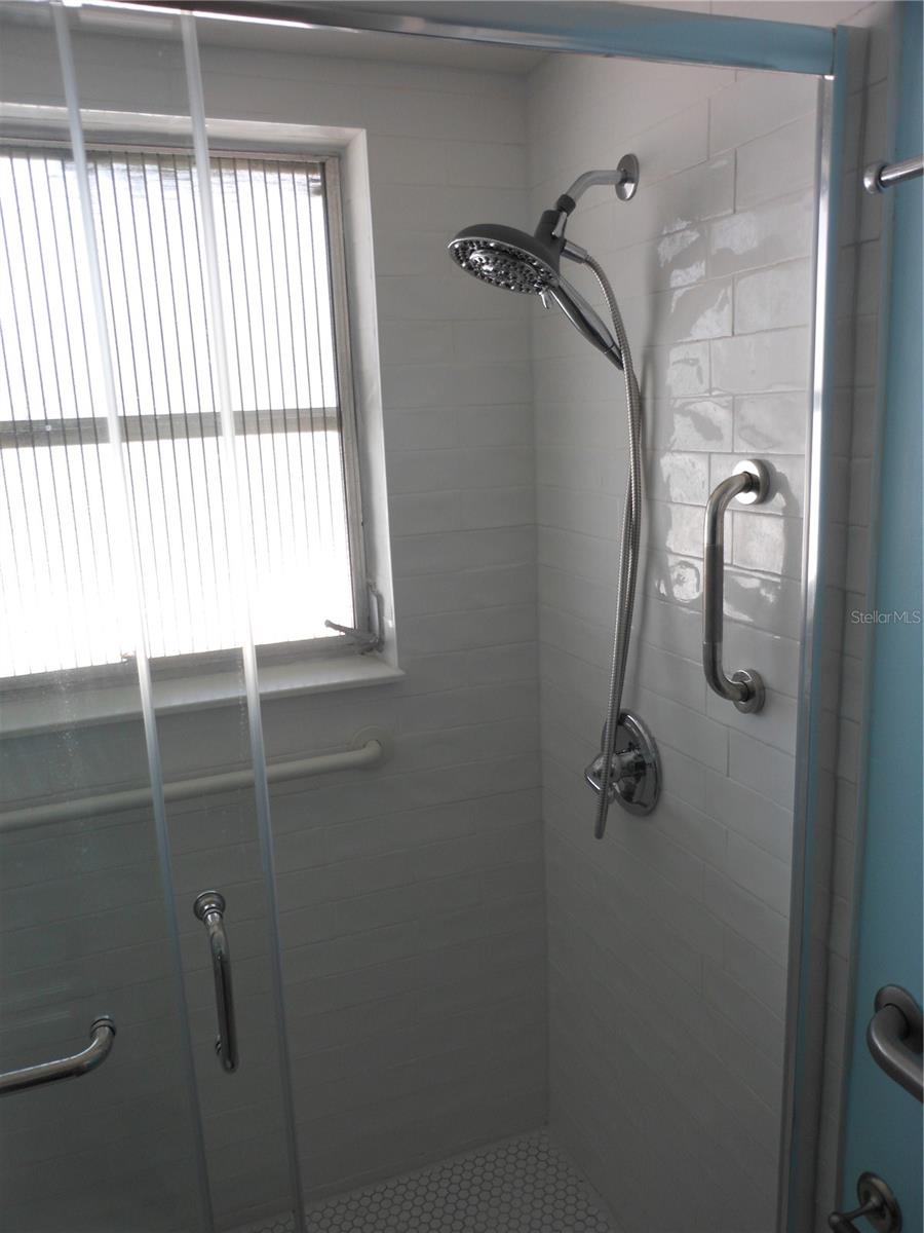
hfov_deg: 49.7
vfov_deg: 63.4
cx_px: 462
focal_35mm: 28
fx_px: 997
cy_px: 616
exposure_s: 1/40
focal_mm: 5
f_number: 3.7
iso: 80
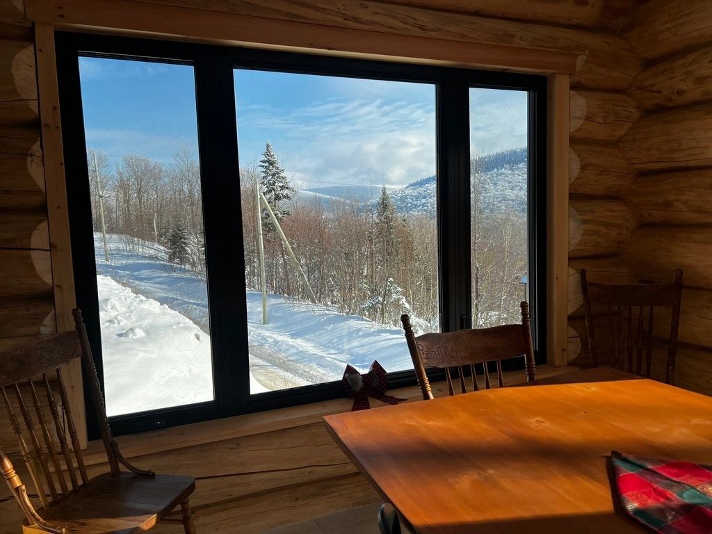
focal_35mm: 26
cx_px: 356
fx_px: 535
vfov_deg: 53.1
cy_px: 267
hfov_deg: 67.3
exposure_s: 1/1645
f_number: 1.5
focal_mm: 5.7
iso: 50
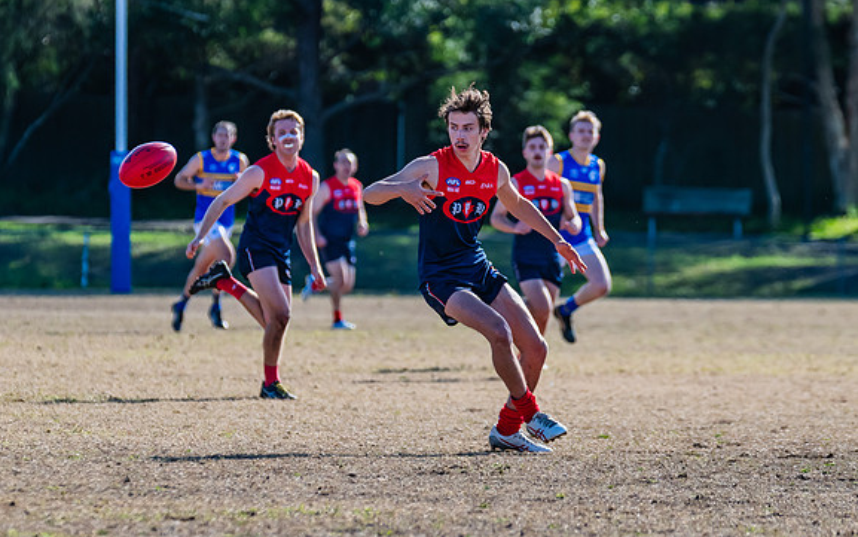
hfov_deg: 4.6
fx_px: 10572
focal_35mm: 452
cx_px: 458
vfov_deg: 2.9
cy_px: 223
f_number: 5.6
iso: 640
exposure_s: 1/1600
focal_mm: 270
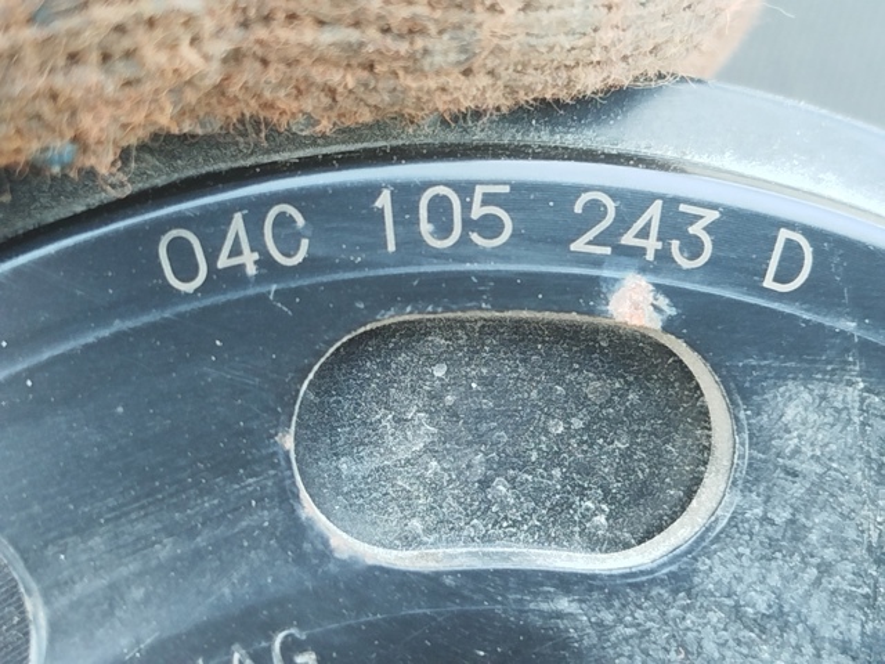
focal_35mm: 72
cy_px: 332
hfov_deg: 27.0
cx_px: 442
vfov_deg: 20.4
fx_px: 1841
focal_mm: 5.31
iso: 250
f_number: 1.7
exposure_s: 1/33
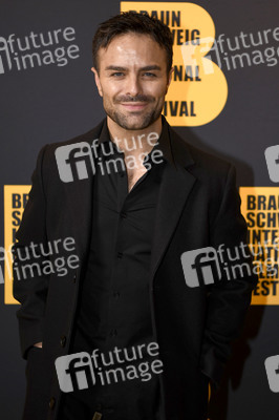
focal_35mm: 70
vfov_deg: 28.9
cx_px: 140
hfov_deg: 19.4
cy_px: 210
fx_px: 815
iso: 640
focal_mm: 70
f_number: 3.2
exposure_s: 1/250
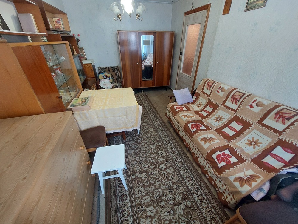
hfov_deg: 106.2
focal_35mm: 13
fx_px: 112
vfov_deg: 89.9
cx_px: 149
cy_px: 112
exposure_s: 1/24
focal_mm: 1.74
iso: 400
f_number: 2.2
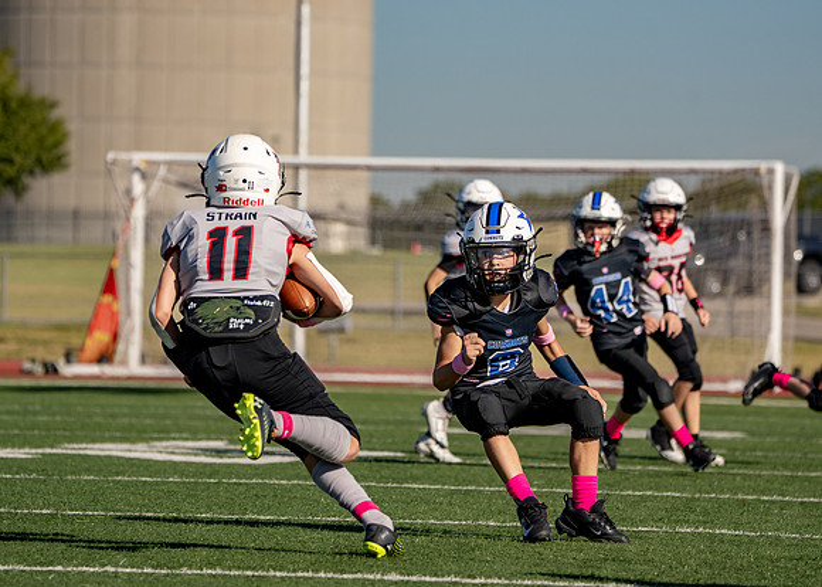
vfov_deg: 5.4
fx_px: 6215
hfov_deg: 7.6
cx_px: 396
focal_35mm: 266
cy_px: 265
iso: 320
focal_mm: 221
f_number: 5.6
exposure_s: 1/2500
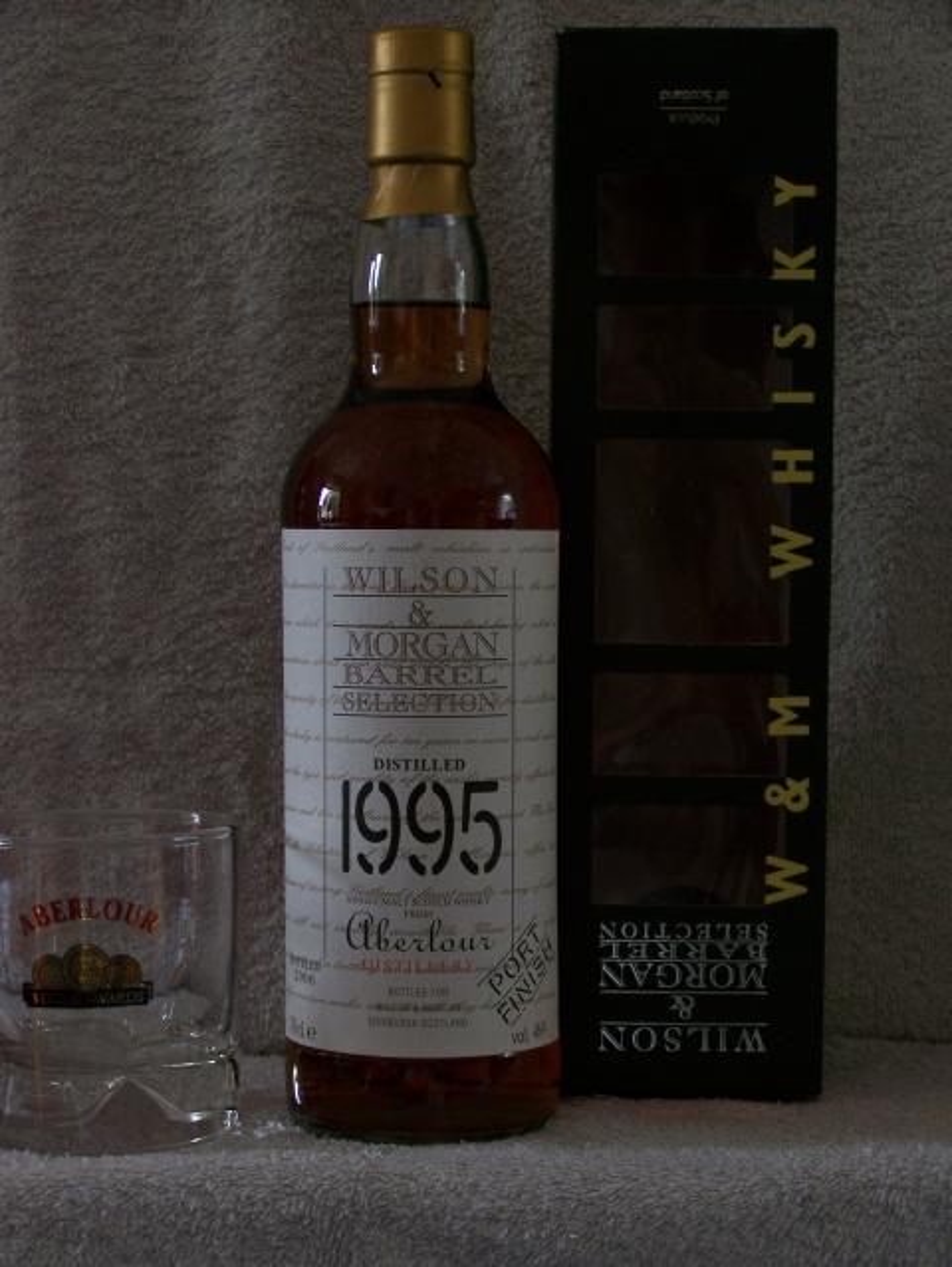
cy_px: 634
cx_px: 476
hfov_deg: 19.7
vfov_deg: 26.0
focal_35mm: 75
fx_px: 2747
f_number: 3.2
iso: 160
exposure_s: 1/8
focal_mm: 12.4
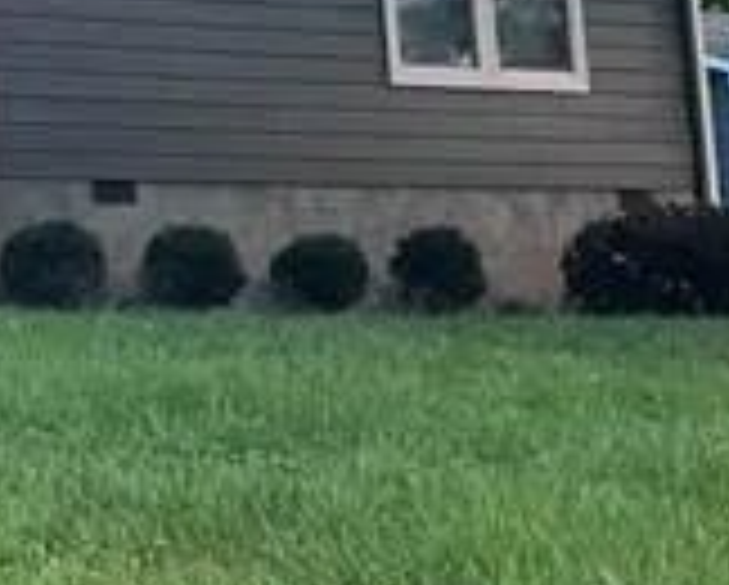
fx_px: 3456
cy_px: 72
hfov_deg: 11.5
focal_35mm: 160
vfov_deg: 9.6
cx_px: -382
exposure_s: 1/121
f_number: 1.5
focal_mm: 5.7
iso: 40
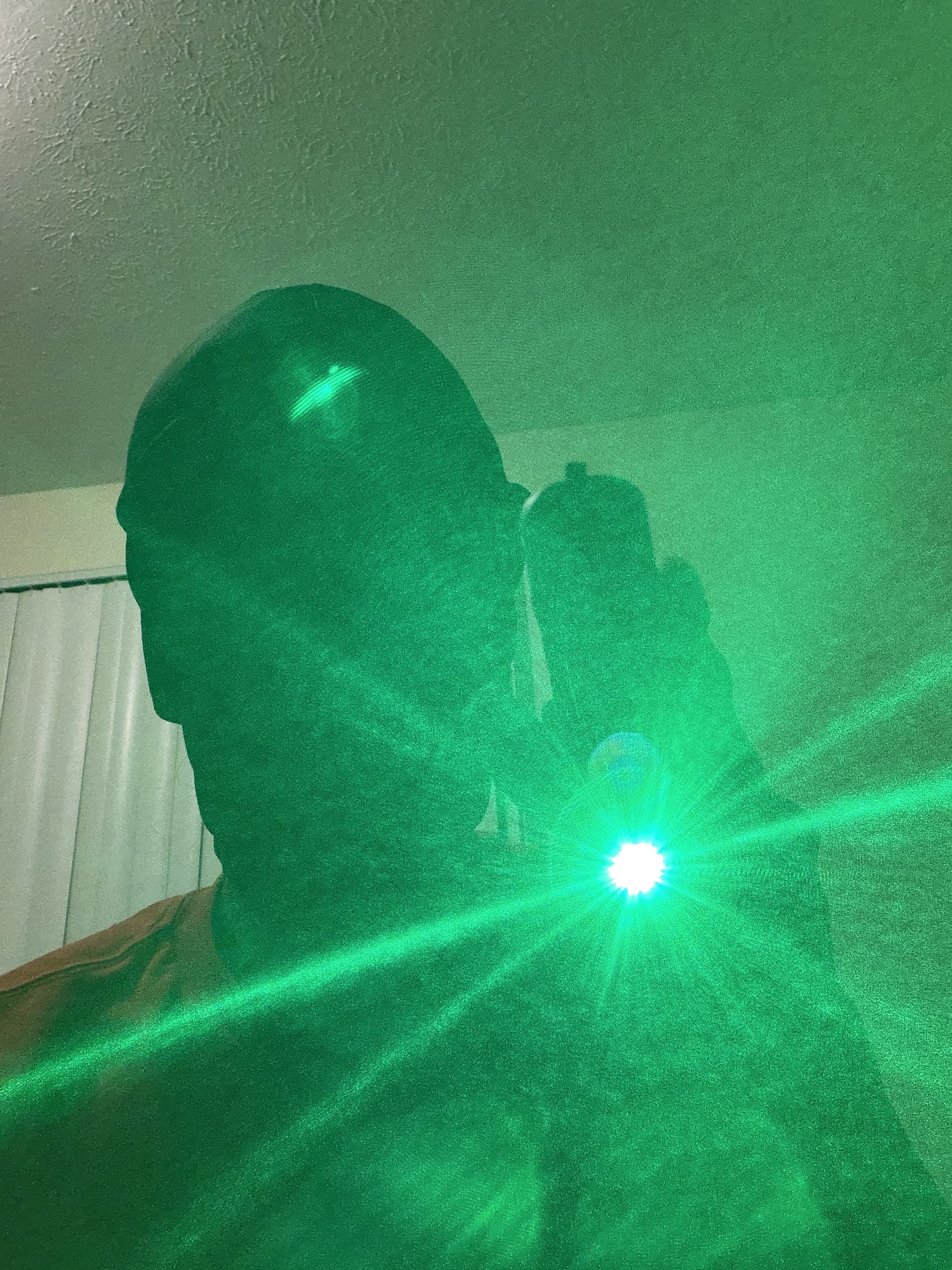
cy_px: 635
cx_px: 476
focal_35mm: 30
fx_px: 1100
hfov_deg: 46.8
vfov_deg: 60.0
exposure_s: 1/40
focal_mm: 2.71
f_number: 1.9
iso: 320
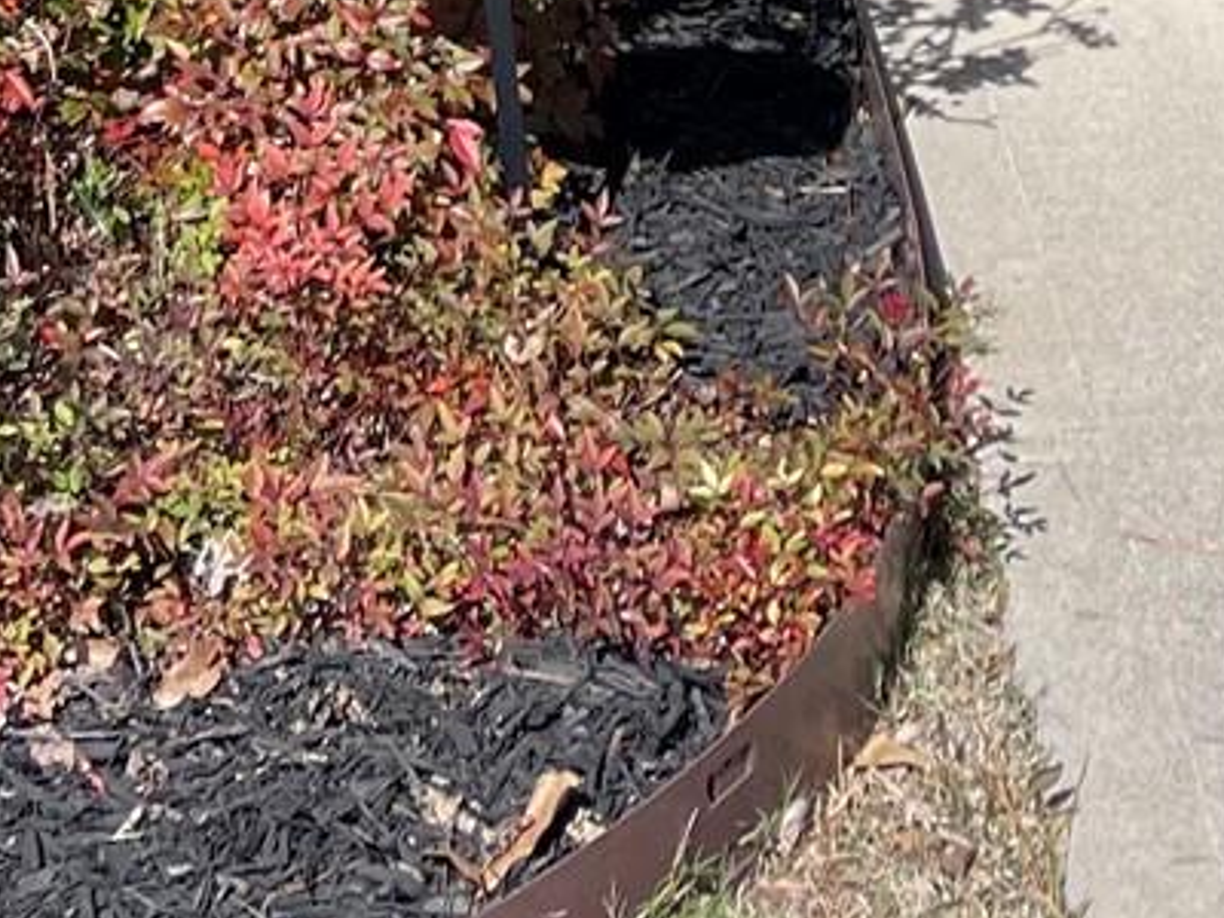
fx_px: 4526
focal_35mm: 128
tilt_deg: -3.1
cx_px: 435
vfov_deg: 10.0
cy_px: -1371
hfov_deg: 15.4
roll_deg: +0.3
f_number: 1.6
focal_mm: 5.1
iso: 32
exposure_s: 1/2165
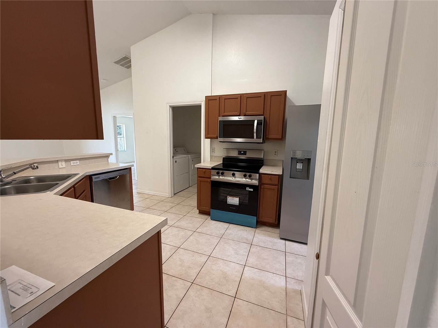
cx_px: 219
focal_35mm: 14
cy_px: 164
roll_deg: -1.3
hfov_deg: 102.1
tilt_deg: -8.7
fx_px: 177
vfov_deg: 85.7
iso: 250
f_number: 2.2
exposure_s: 1/120
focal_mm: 2.22
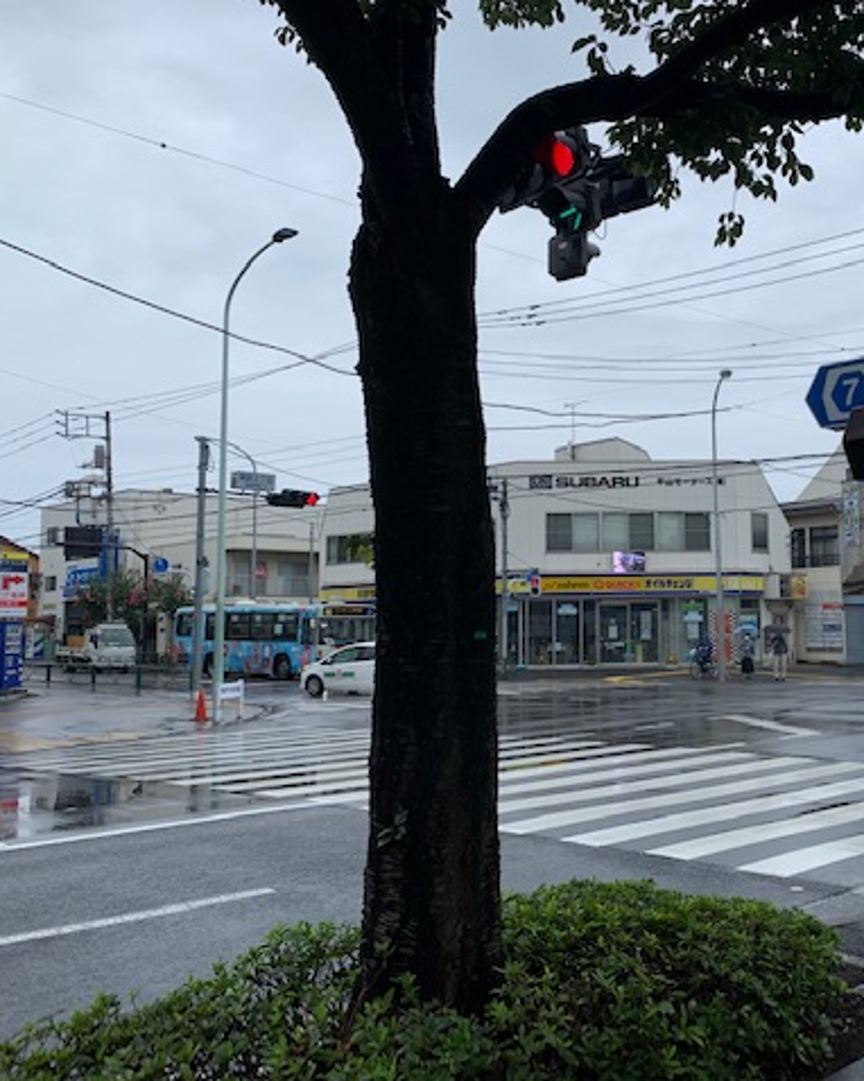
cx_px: 649
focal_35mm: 34
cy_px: 540
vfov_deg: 52.9
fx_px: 1087
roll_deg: +0.5
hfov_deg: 42.0
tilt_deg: +4.6
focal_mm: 4.25
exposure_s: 1/962
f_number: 1.8
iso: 25
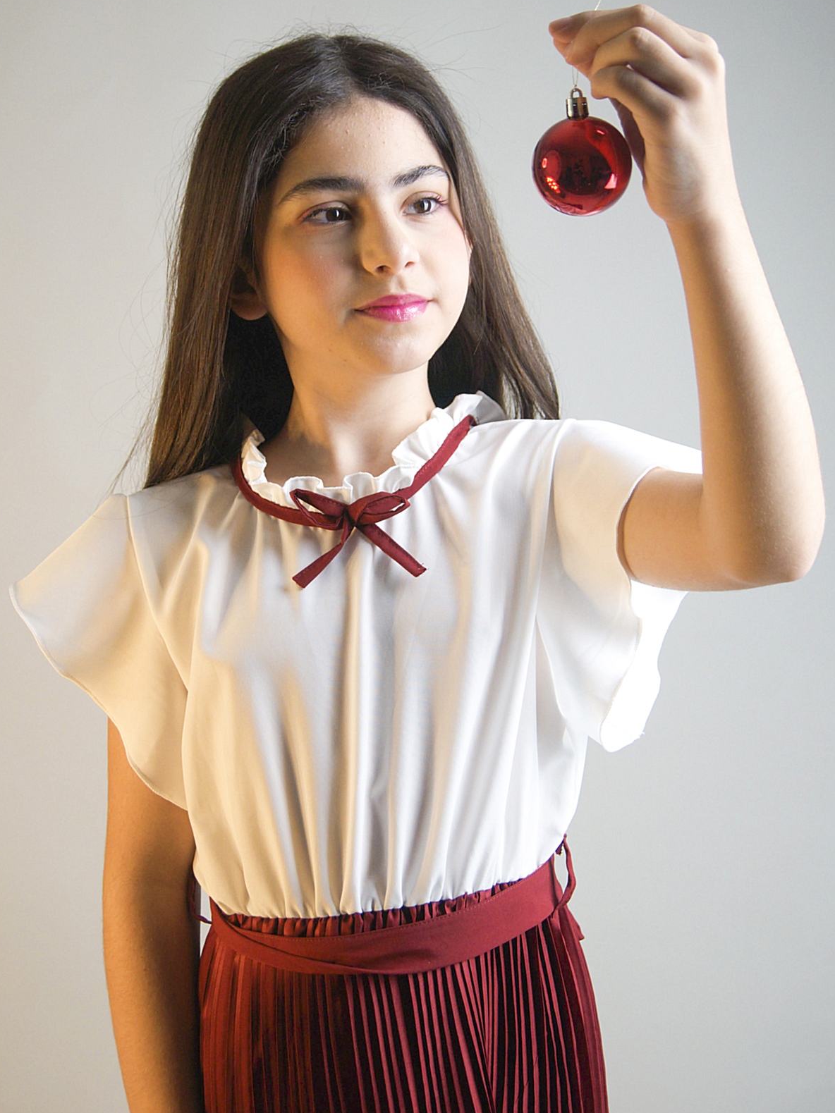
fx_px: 1851
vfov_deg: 33.5
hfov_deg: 25.4
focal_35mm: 58
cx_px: 414
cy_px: 512
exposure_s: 1/60
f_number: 5.7
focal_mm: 35
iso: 160
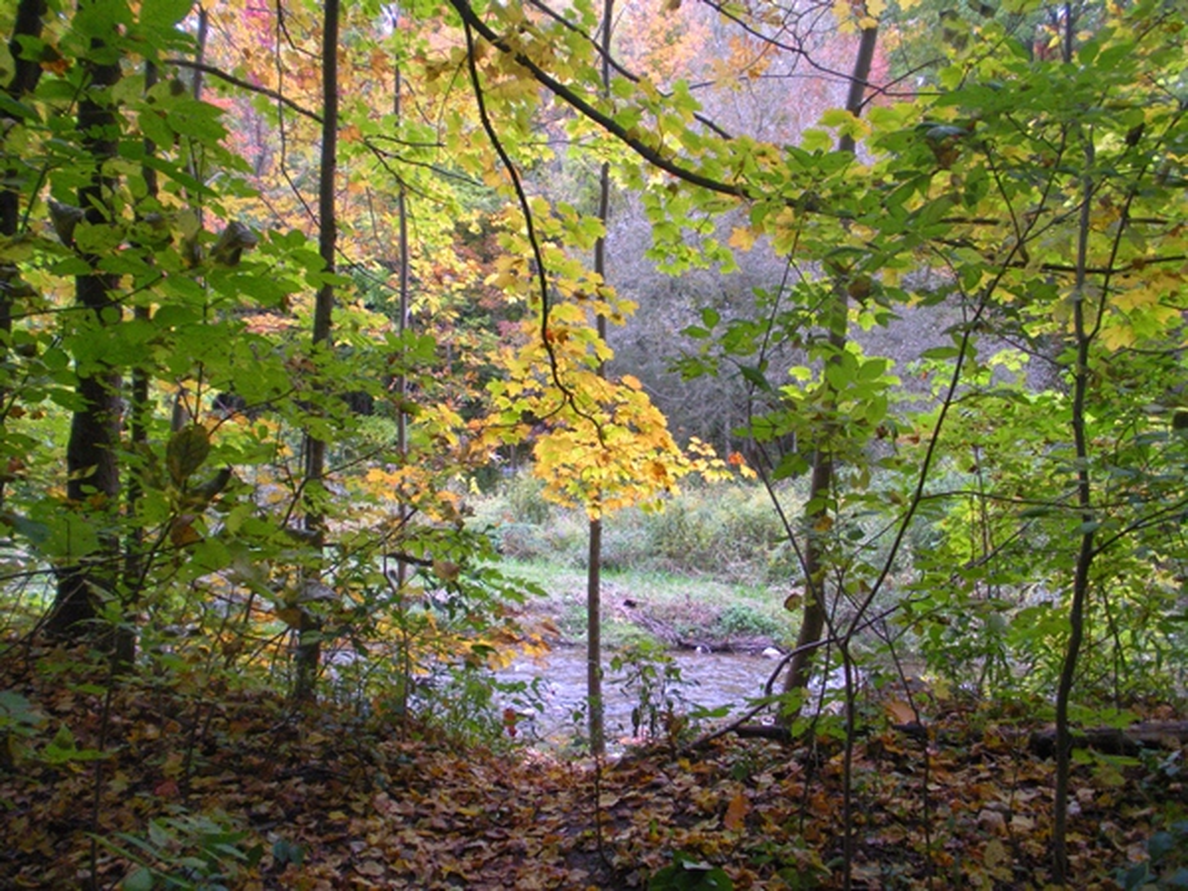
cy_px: 446
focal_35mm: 36
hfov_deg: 51.4
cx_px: 594
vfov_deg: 39.7
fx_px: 1235
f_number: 3.5
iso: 354
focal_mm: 6.3
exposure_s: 1/122
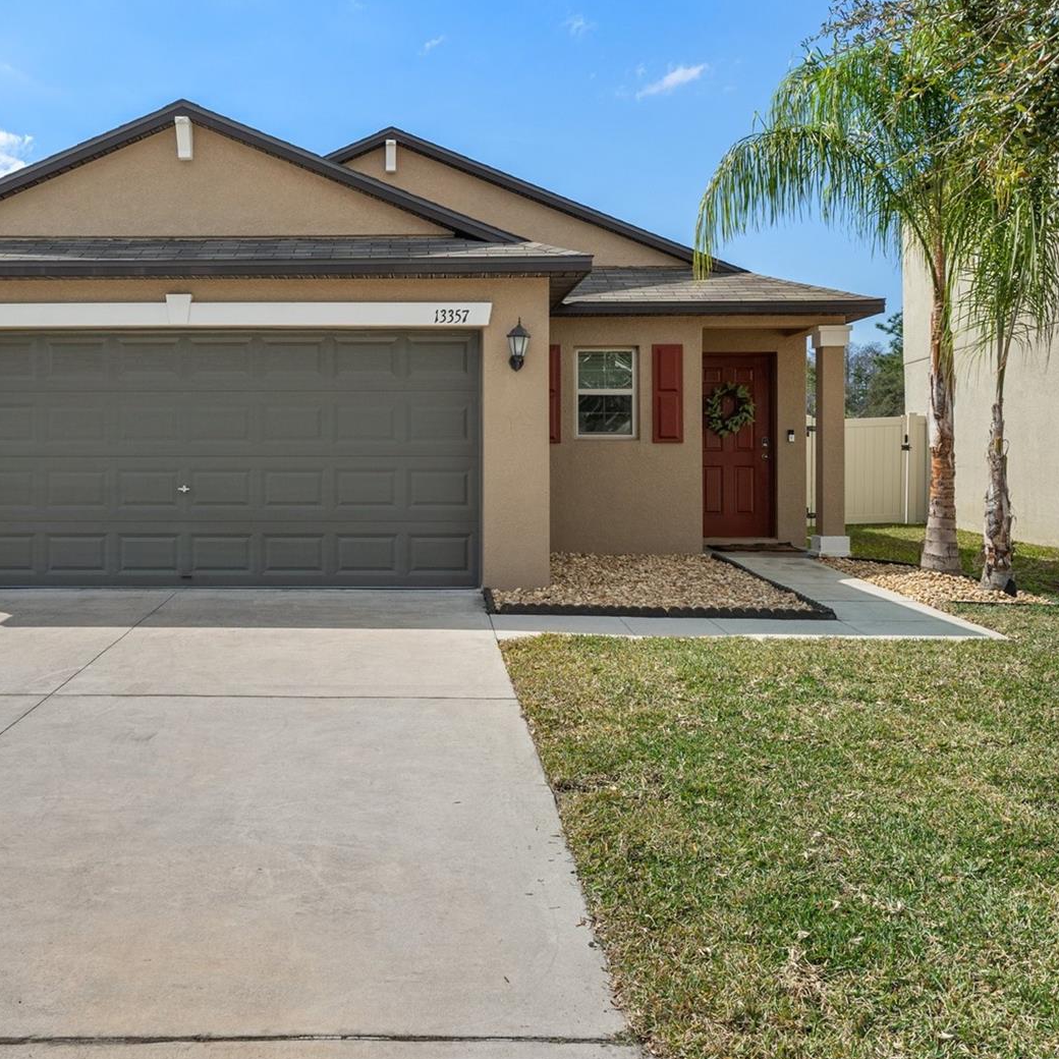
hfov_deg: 47.9
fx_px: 1177
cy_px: 524
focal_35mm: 34
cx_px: 387
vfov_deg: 48.4
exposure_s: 1/320
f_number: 8
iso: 400
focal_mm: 26
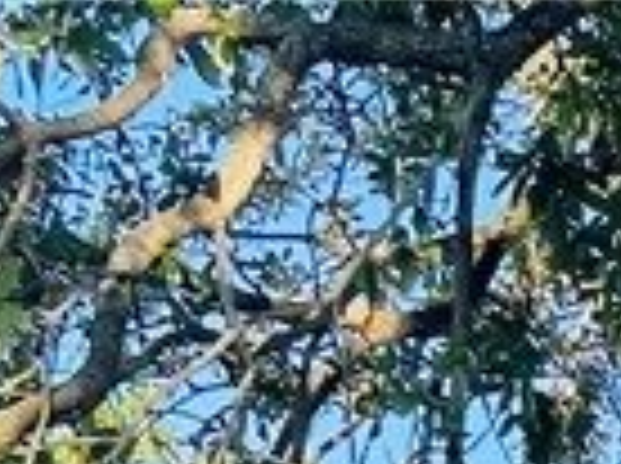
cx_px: 1562
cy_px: 1725
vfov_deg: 6.5
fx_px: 3456
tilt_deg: +4.9
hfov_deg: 9.1
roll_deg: -1.1
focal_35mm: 193
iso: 32
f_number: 1.6
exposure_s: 1/709
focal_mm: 5.1
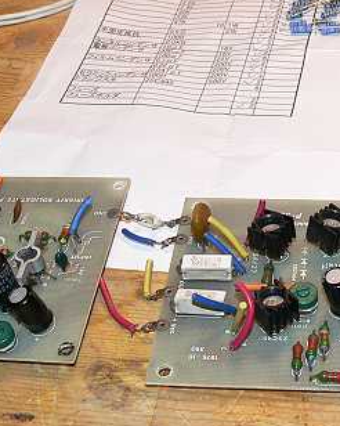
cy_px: 169
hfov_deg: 20.6
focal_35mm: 73
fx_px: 919
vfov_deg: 26.0
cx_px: 301
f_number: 2.8
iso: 80
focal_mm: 6
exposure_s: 1/30
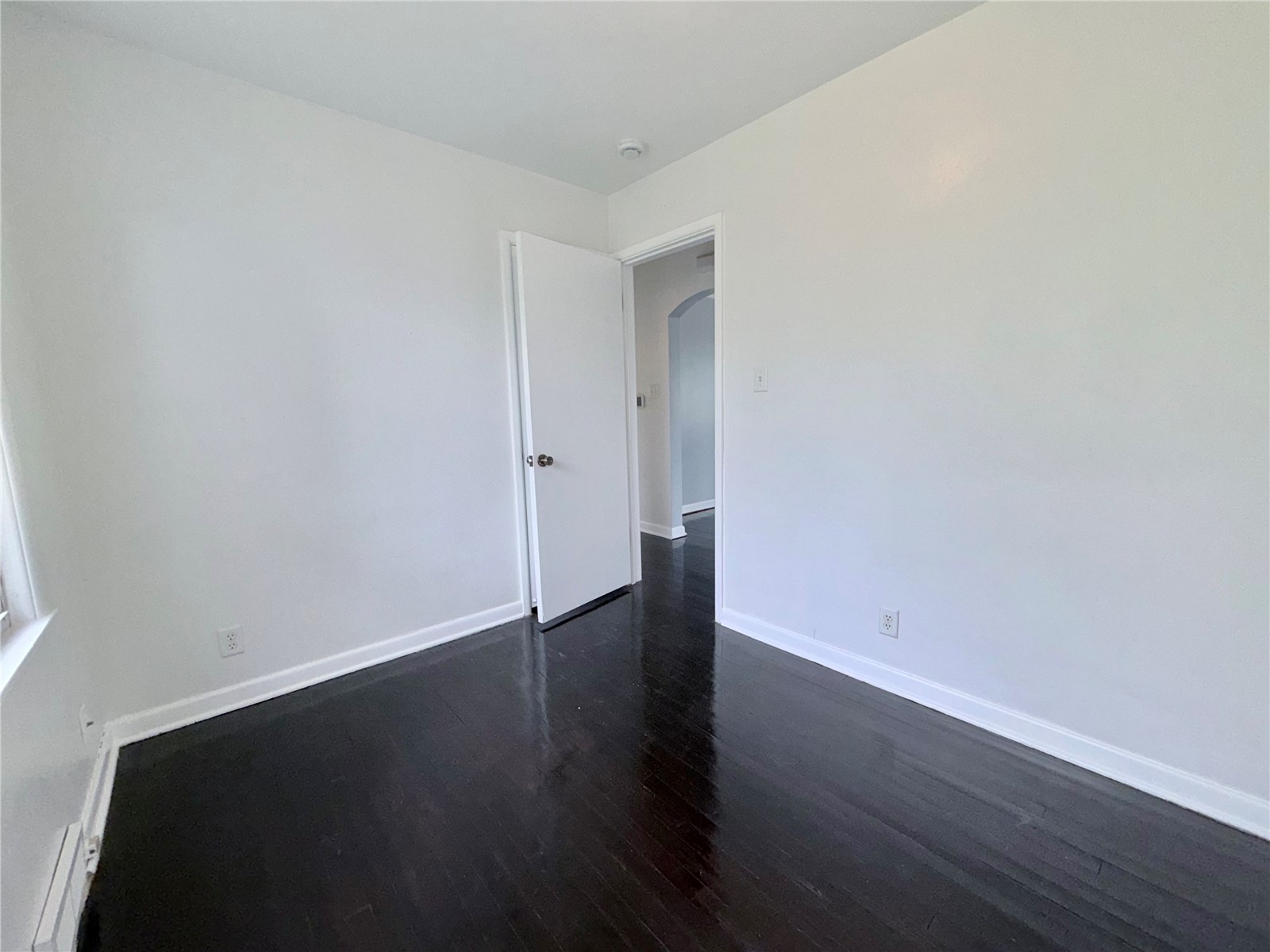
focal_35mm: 14
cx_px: 635
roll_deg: +2.5
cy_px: 476
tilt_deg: -7.9
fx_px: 514
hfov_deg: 102.1
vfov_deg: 85.7
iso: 64
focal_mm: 2.22
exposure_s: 1/120
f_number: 2.2
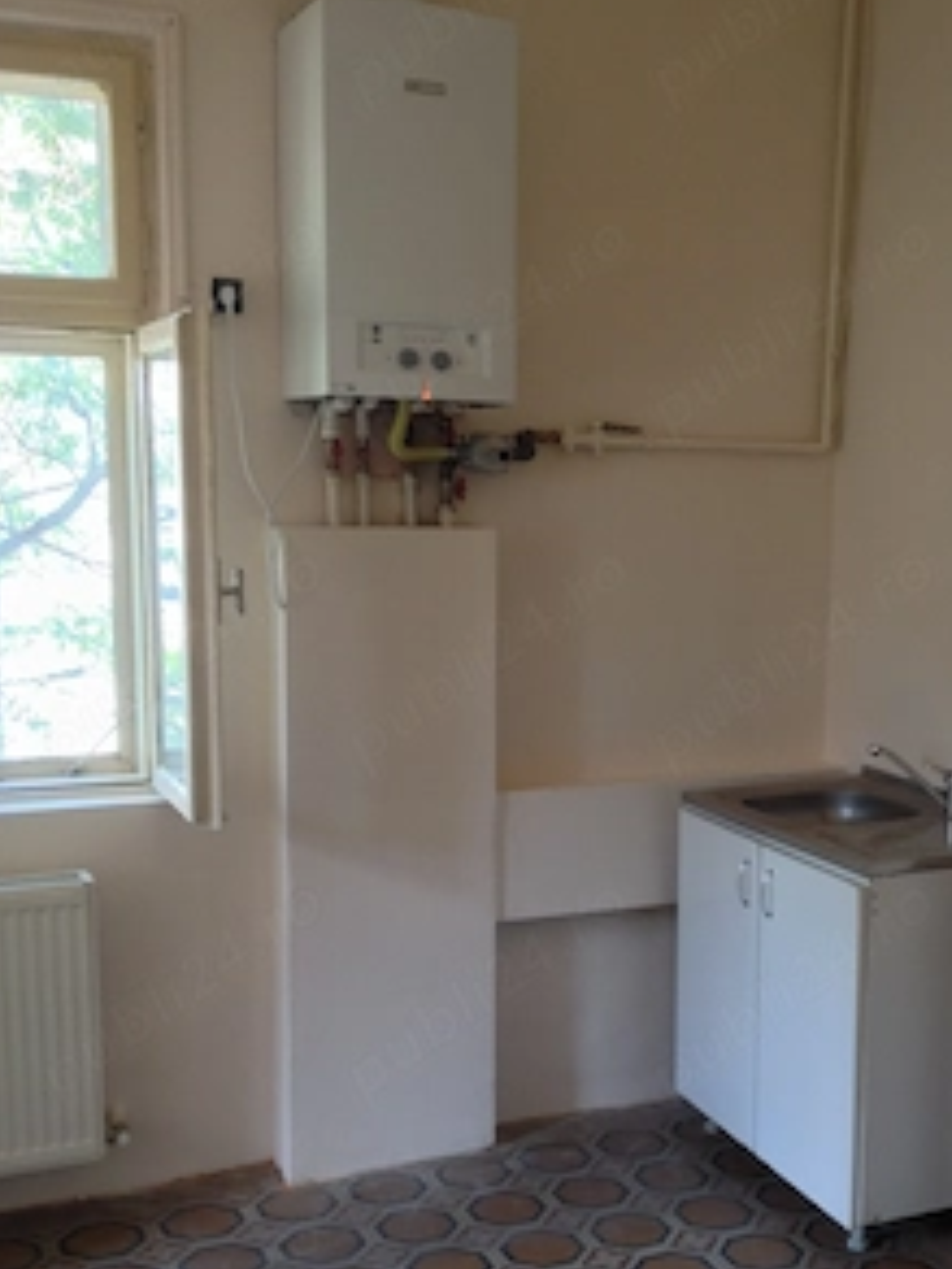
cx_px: 639
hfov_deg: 30.0
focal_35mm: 48
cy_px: 730
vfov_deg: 39.6
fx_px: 1760
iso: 64
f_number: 2.4
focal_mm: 4.28
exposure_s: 1/20
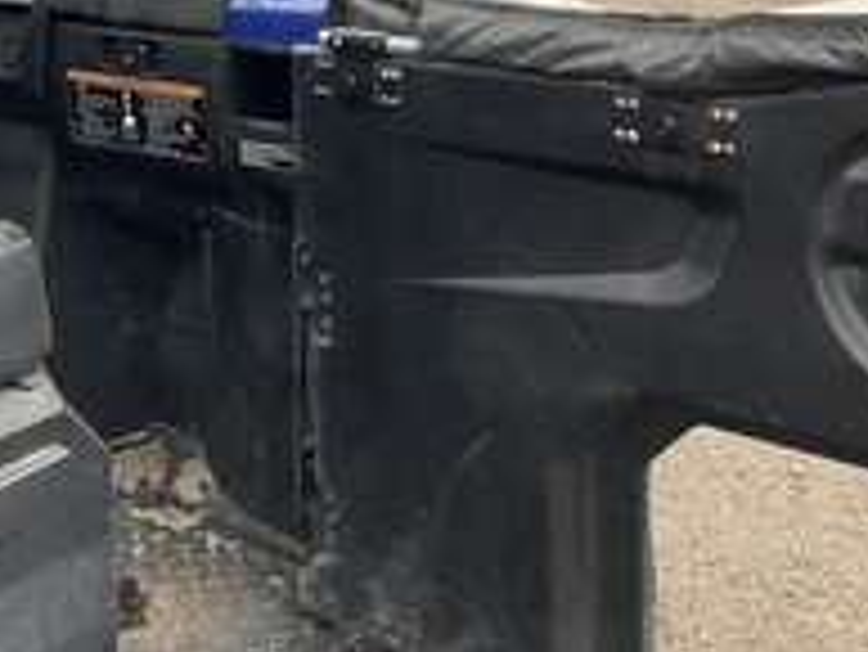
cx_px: 139
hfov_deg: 31.1
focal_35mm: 60
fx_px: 1505
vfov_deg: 23.3
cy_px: -18
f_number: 1.8
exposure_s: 1/225
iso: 20
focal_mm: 3
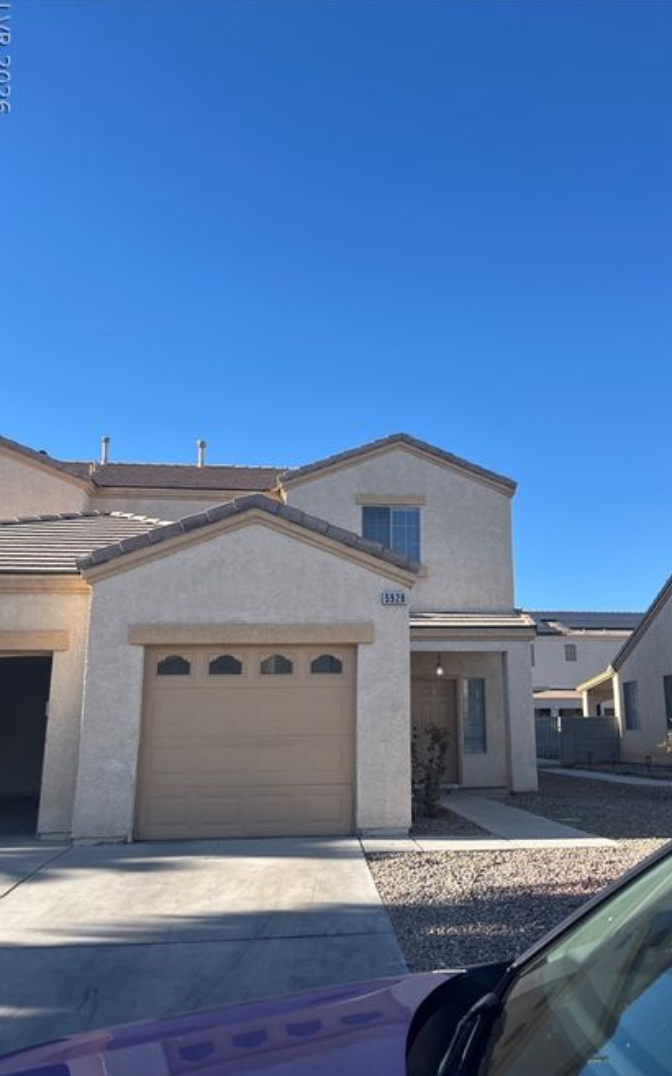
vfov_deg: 66.5
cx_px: 393
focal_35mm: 28
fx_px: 820
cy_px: 544
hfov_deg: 44.4
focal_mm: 5.1
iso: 50
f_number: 1.6
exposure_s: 1/2062
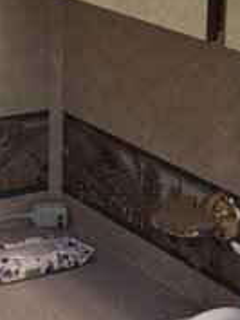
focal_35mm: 131
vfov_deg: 15.0
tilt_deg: -17.2
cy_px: 92
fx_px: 1210
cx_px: 76
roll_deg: -0.6
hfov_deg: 11.3
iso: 100
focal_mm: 4.15
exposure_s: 1/30
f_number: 2.2
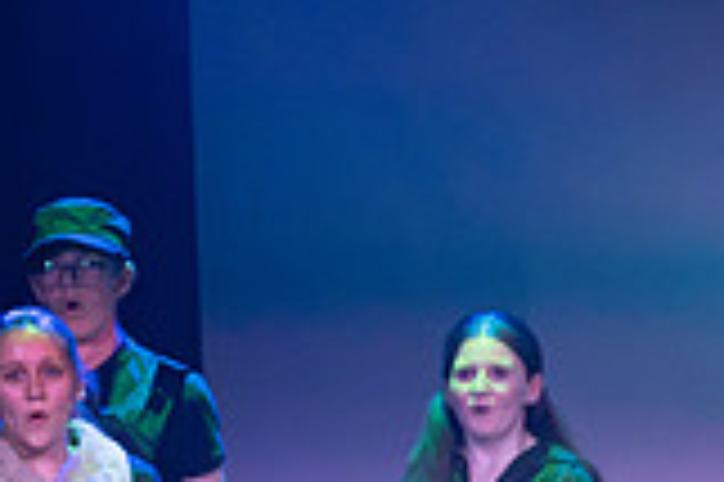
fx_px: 8699
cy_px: 818
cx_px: -364
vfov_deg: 3.2
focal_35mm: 433
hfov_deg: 4.7
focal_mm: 120
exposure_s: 1/800
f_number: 4
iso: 5000
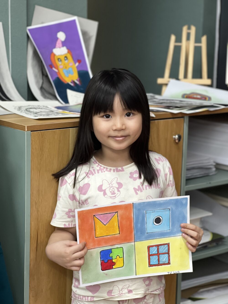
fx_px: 676
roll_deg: -1.2
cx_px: 114
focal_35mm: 77
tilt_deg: -9.8
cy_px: 152
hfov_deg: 19.1
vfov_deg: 25.3
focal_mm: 9
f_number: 2.8
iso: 160
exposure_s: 1/33
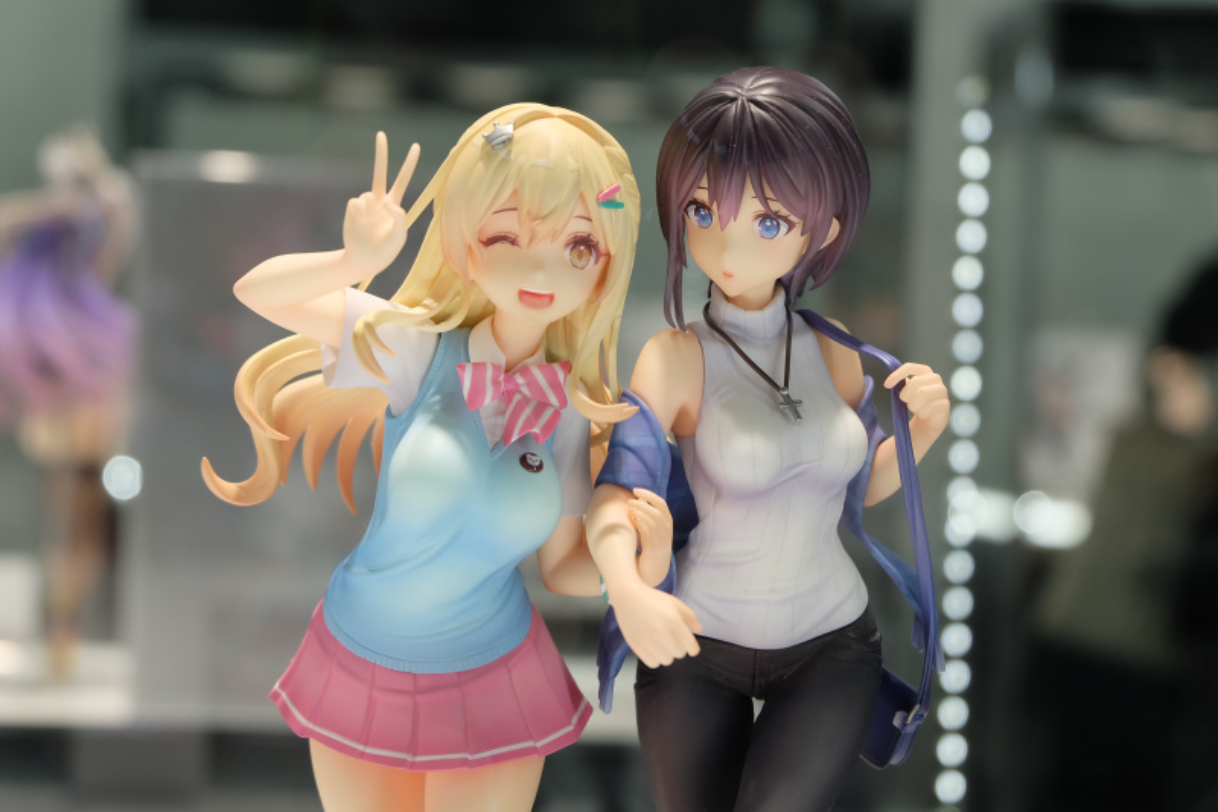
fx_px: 2537
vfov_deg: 18.2
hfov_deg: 27.0
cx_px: 609
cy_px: 406
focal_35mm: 75
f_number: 5.6
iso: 500
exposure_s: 1/125
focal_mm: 50
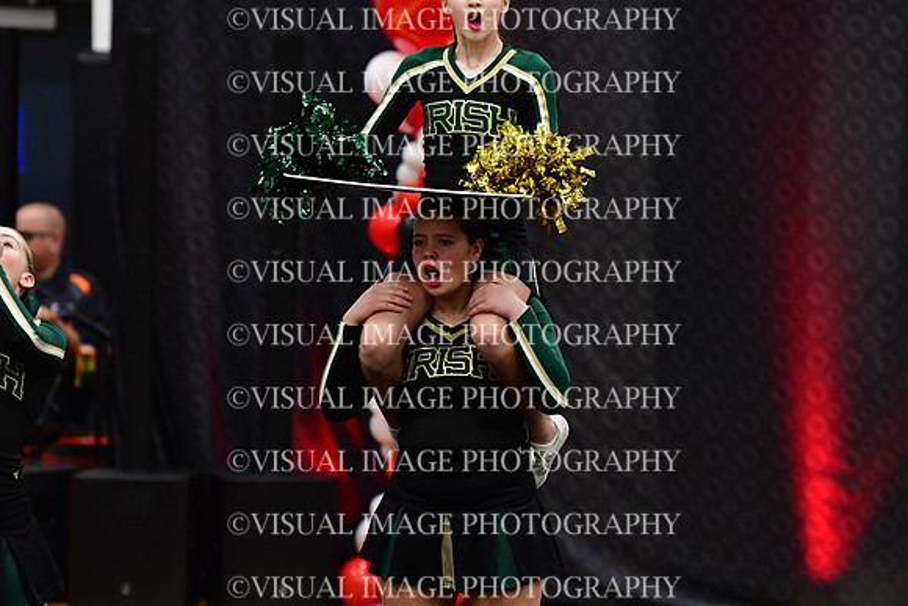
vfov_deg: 4.6
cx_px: 454
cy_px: 303
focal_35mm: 300
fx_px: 7568
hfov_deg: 6.9
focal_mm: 200
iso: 4000
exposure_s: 1/500
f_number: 3.5
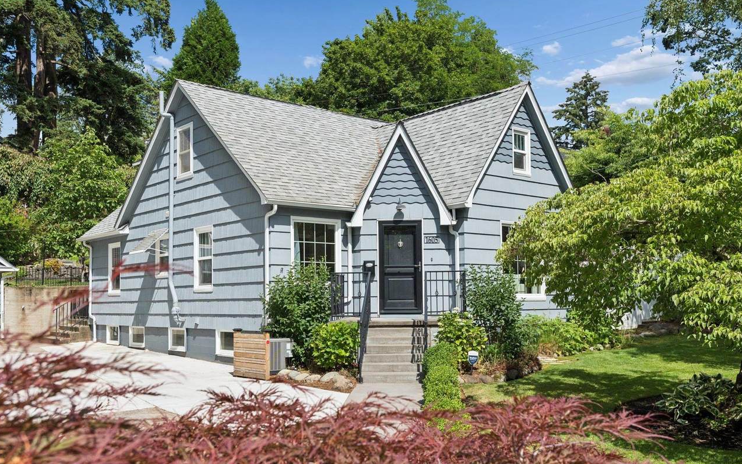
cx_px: 369
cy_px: 237
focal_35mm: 36
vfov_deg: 35.3
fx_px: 728
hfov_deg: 54.0
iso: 800
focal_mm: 35
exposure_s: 1/2500
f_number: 8
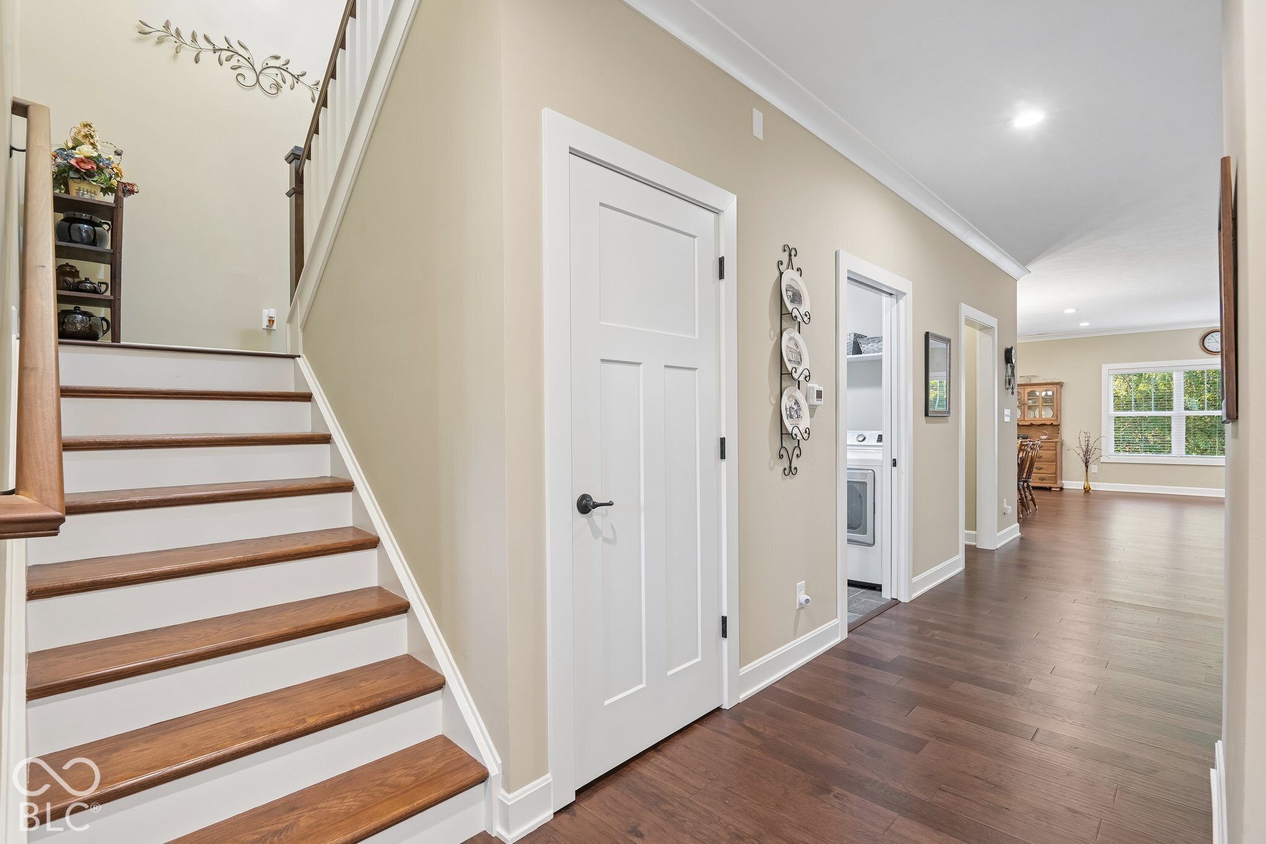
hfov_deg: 96.7
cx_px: 633
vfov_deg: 73.7
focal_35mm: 16
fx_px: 563
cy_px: 422
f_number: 8
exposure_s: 1/5
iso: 400
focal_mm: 16
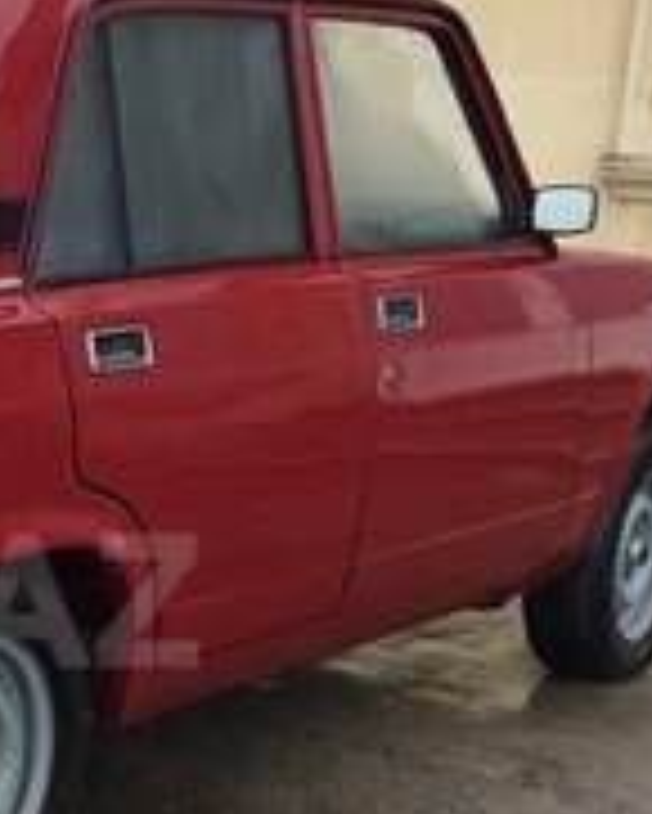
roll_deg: -2.5
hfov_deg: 14.2
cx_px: -261
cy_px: 600
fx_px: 2482
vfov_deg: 18.5
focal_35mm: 103
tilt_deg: -12.6
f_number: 2.2
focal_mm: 4.15
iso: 32
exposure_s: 1/760
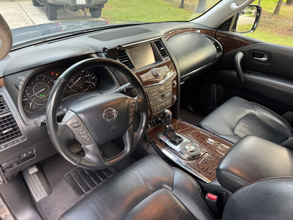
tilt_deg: -33.4
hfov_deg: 71.6
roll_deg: -2.5
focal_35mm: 24
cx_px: 146
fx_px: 203
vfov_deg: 56.8
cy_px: 110
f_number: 1.78
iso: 500
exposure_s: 1/60
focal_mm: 6.76
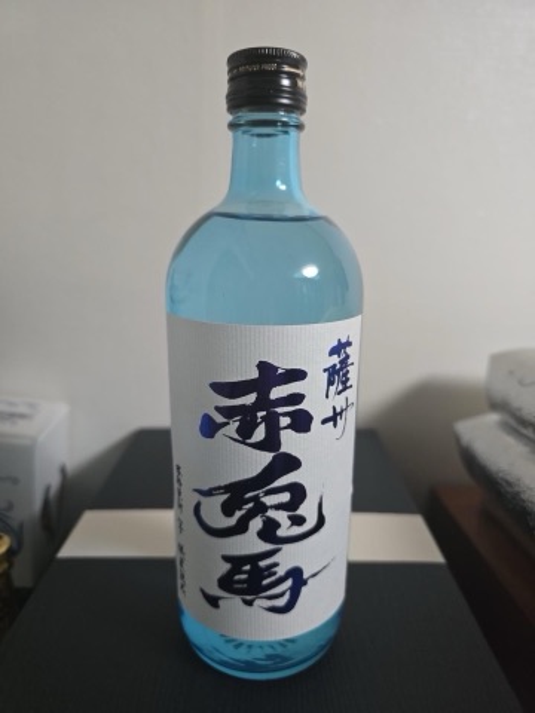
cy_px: 356
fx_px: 474
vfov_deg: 73.9
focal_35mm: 23
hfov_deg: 58.9
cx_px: 268
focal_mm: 6.3
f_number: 1.7
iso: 1000
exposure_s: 1/120
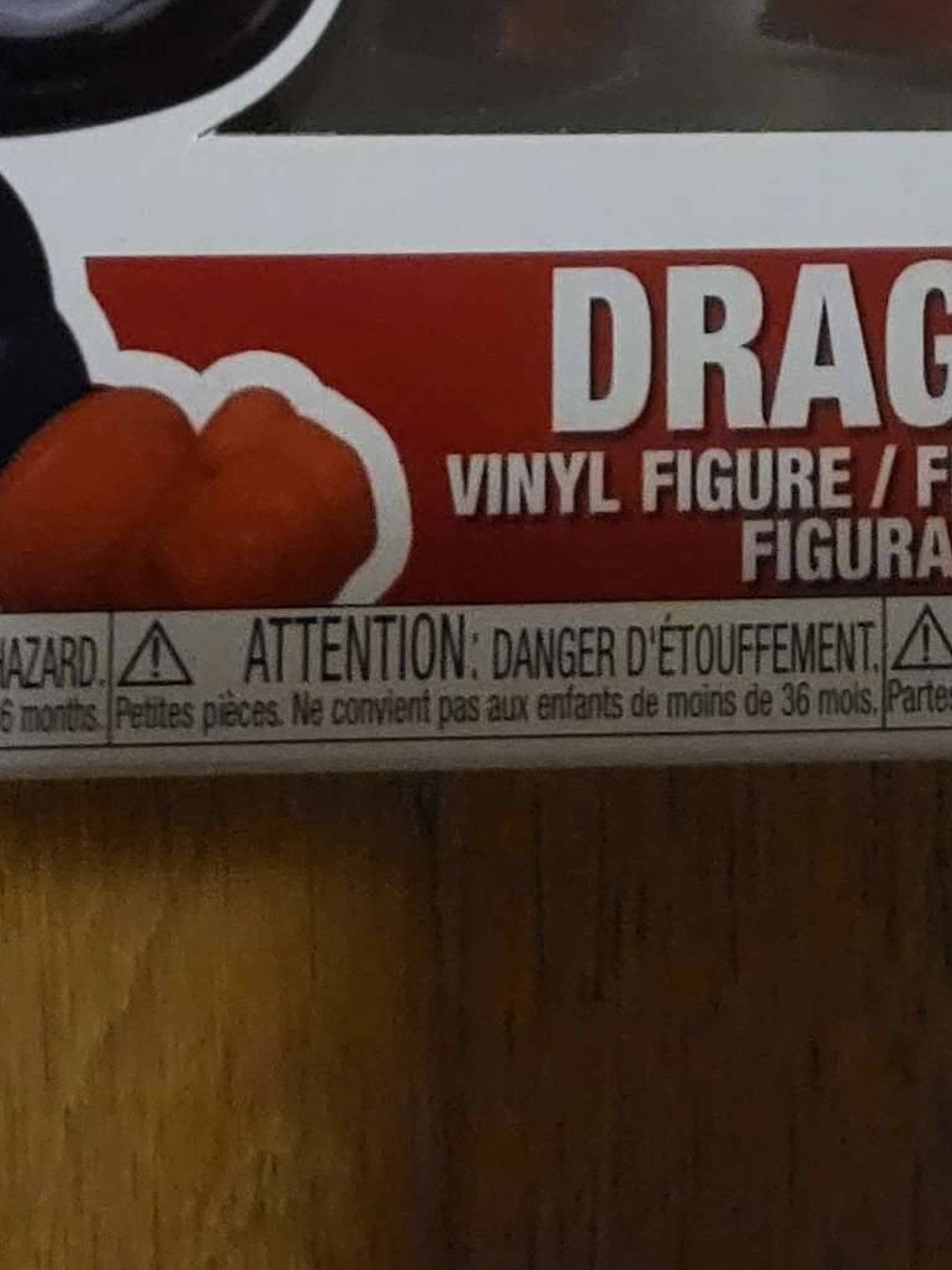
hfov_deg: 14.6
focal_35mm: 101
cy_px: -948
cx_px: 460
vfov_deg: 16.6
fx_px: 3705
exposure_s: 1/25.1
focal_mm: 5.4
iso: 1600
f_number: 1.8
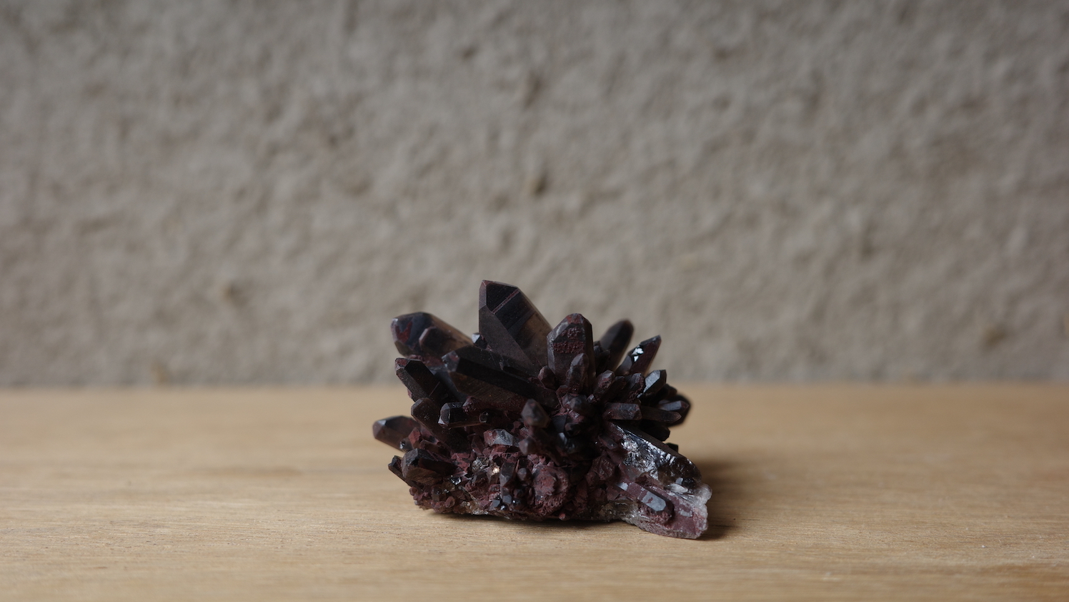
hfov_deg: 48.4
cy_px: 307
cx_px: 534
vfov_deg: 28.4
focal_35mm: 42
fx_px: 1191
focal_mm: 26
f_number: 2.8
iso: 200
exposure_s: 1/125
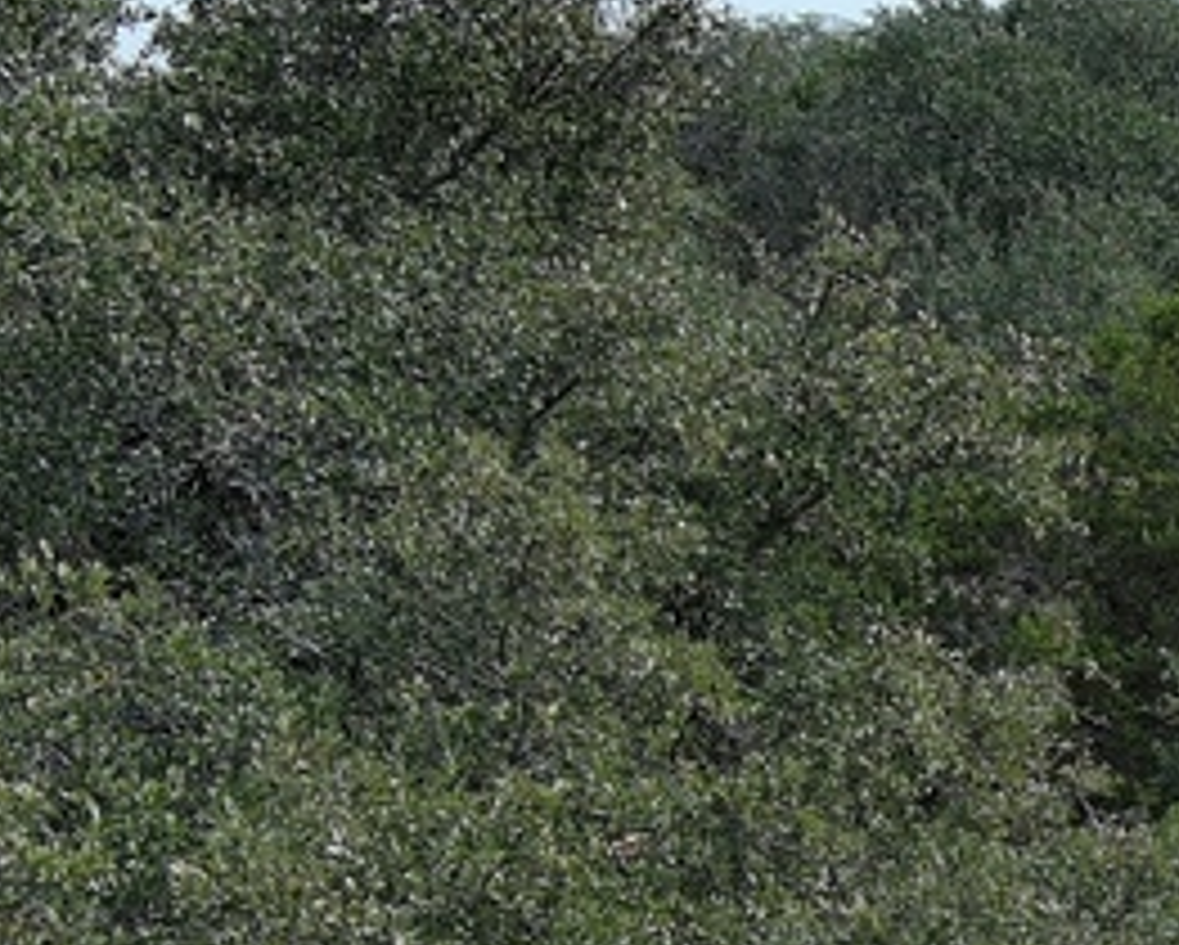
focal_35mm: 168
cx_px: 1674
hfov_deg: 11.1
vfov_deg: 9.0
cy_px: 1359
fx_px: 5867
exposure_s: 1/1215
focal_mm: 10.57
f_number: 2.8
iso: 101
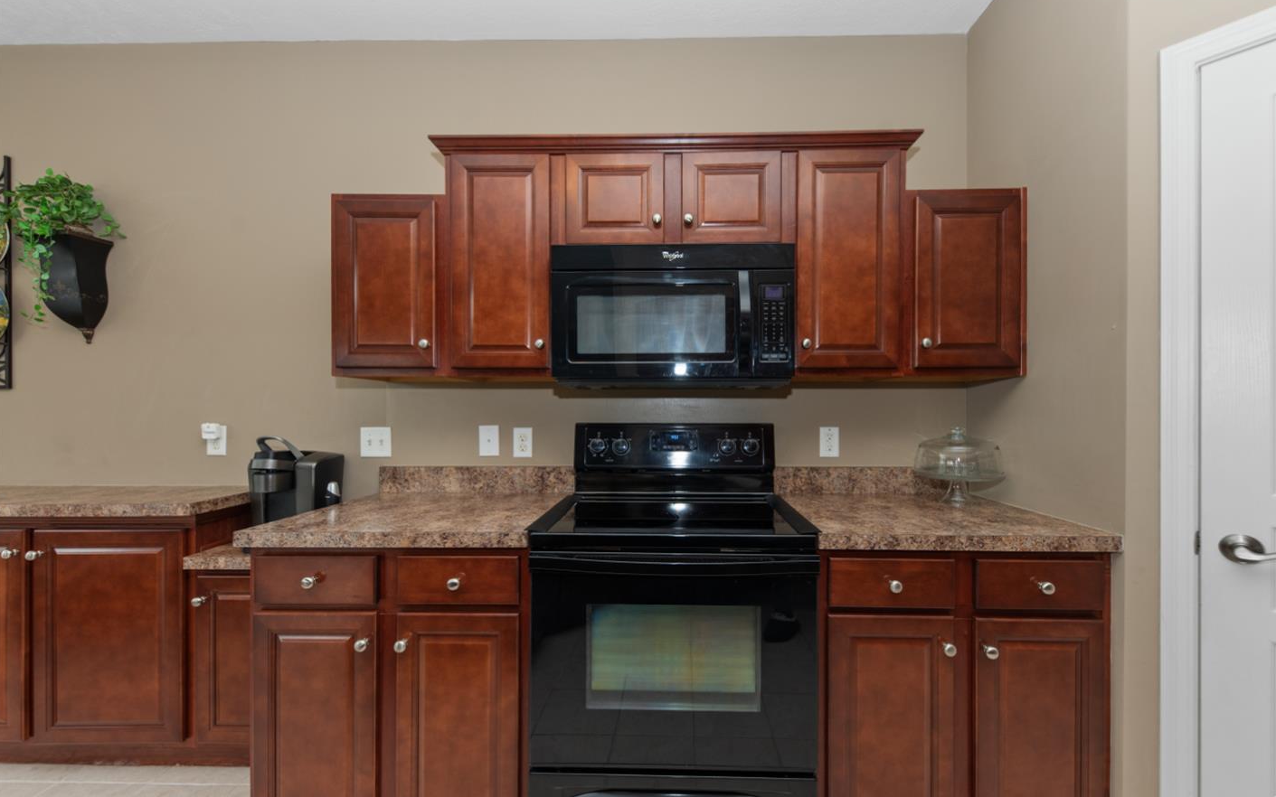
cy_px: 410
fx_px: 452
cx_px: 674
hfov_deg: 109.2
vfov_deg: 82.8
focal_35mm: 13
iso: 400
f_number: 5.6
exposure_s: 1/25
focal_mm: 12
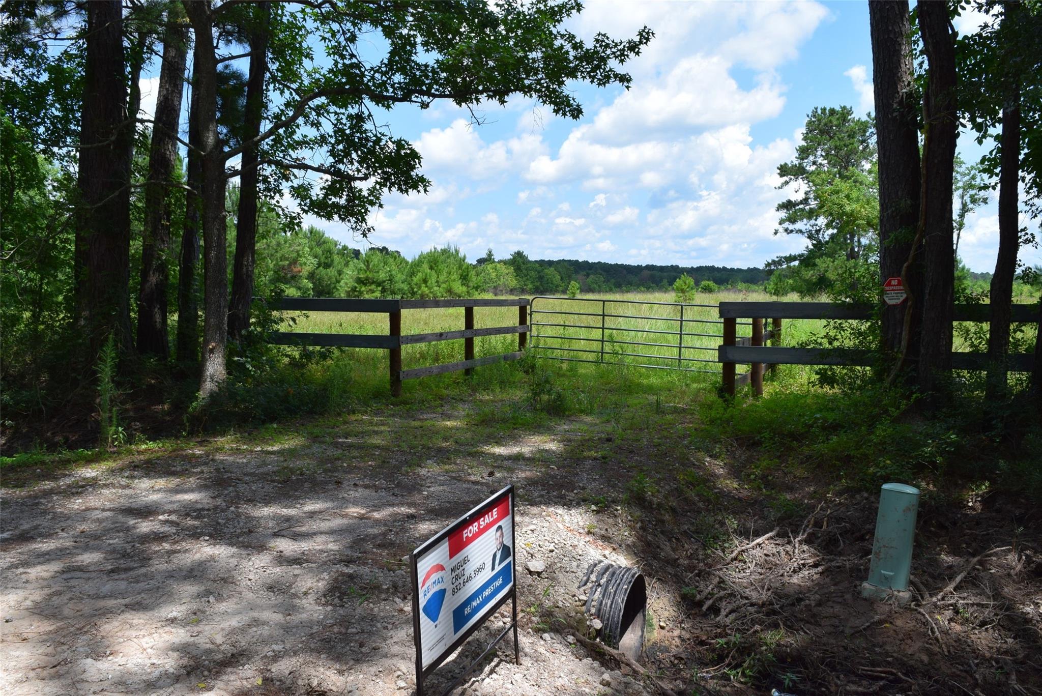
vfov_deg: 48.0
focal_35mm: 27
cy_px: 348
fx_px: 782
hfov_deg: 67.4
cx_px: 521
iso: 400
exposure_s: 1/320
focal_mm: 18
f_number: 10
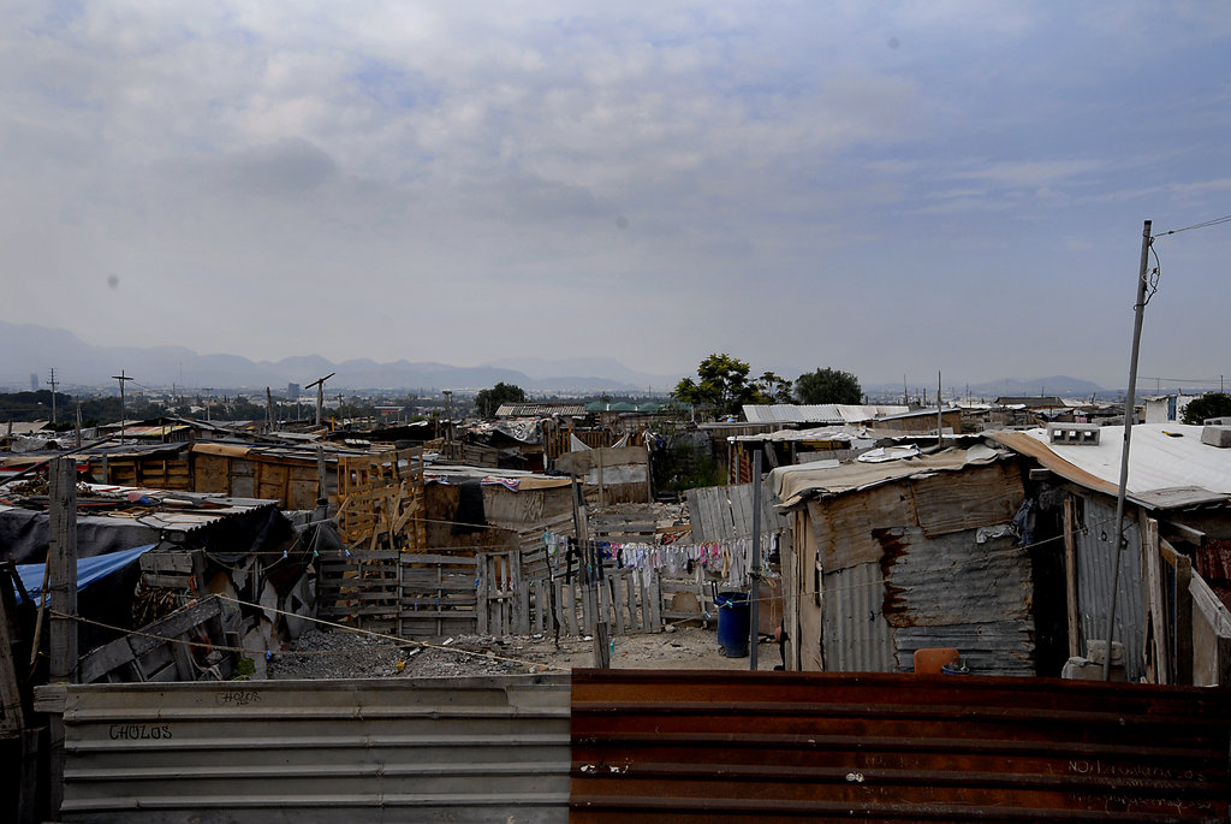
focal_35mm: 30
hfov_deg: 61.9
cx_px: 616
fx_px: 1027
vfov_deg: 43.7
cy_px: 412
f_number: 10
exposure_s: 1/250
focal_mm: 20
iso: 250
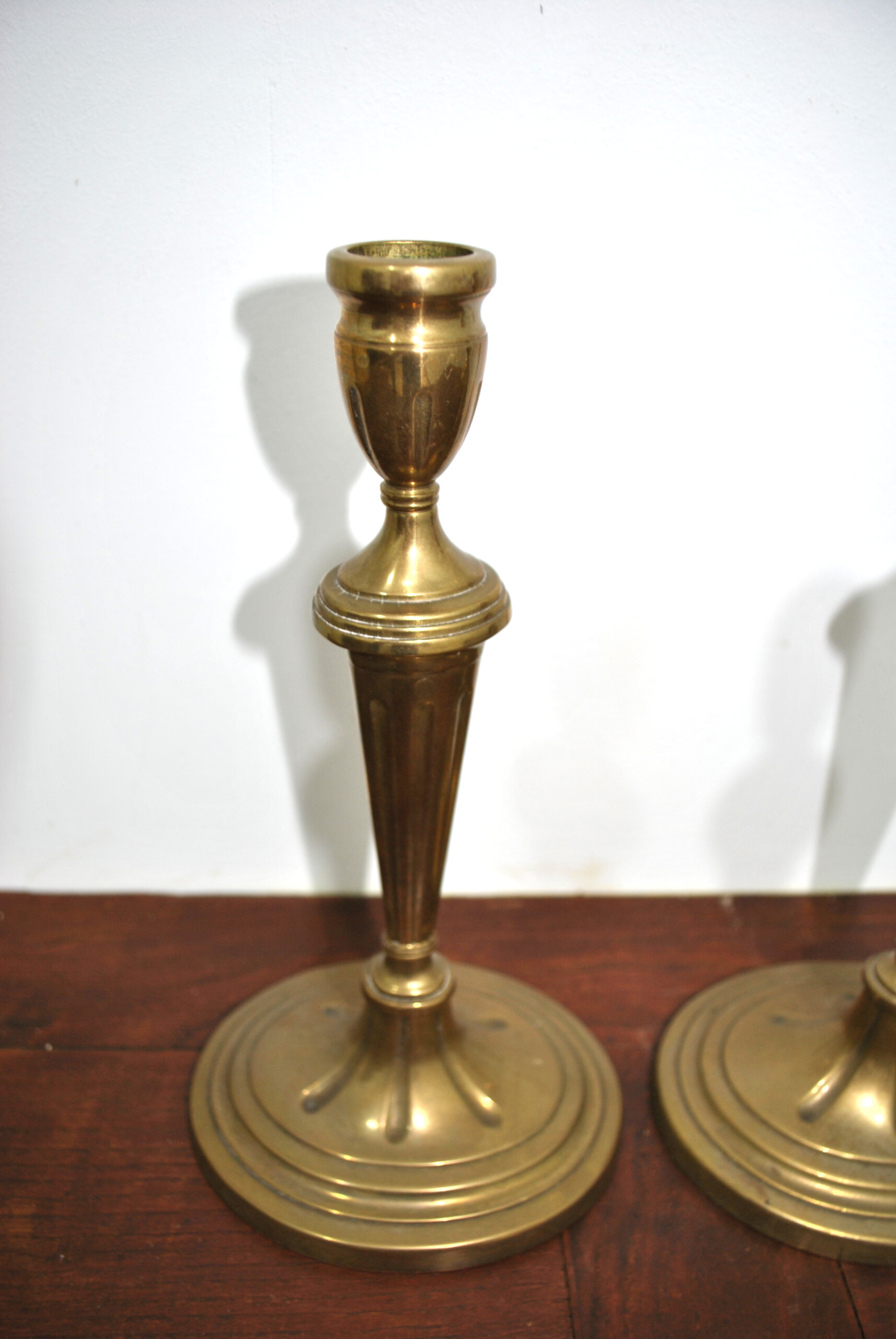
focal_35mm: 27
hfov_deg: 48.1
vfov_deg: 67.3
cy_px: 670
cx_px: 448
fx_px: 1005
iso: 100
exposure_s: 1/15
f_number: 3.5
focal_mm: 18
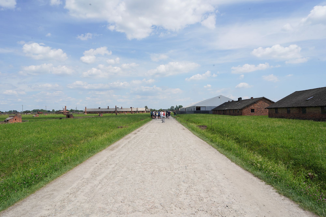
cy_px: 108
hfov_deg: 73.7
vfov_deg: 53.1
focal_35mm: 24
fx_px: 217
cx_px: 163
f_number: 16
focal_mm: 24
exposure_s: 1/100
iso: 100
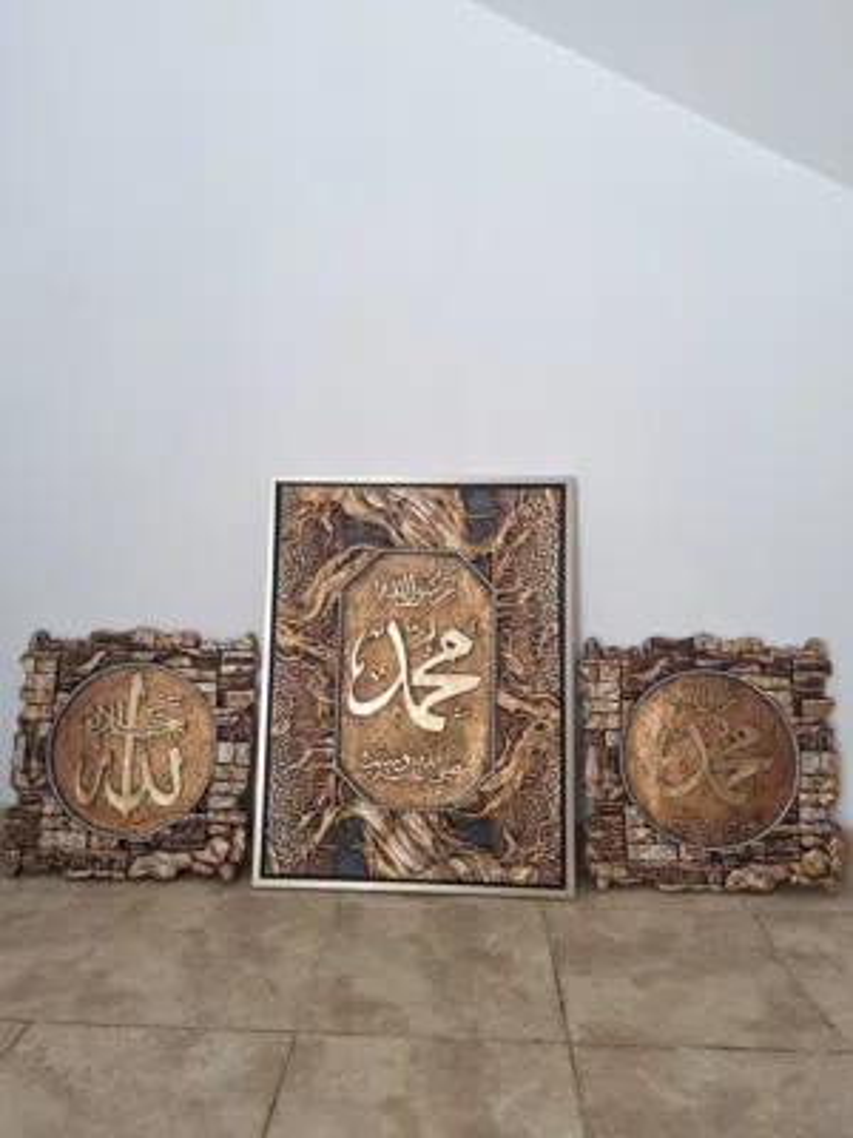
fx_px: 756
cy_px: 569
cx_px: 426
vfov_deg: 73.9
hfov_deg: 58.9
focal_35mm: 23
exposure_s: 1/100
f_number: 1.8
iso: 50
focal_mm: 5.54
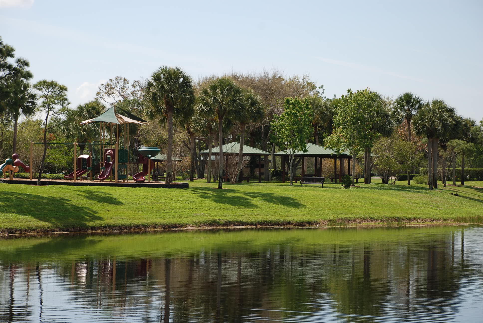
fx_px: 1410
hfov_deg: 19.4
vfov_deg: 13.1
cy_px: 162
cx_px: 242
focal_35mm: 105
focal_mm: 70
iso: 160
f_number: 5.6
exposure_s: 1/500
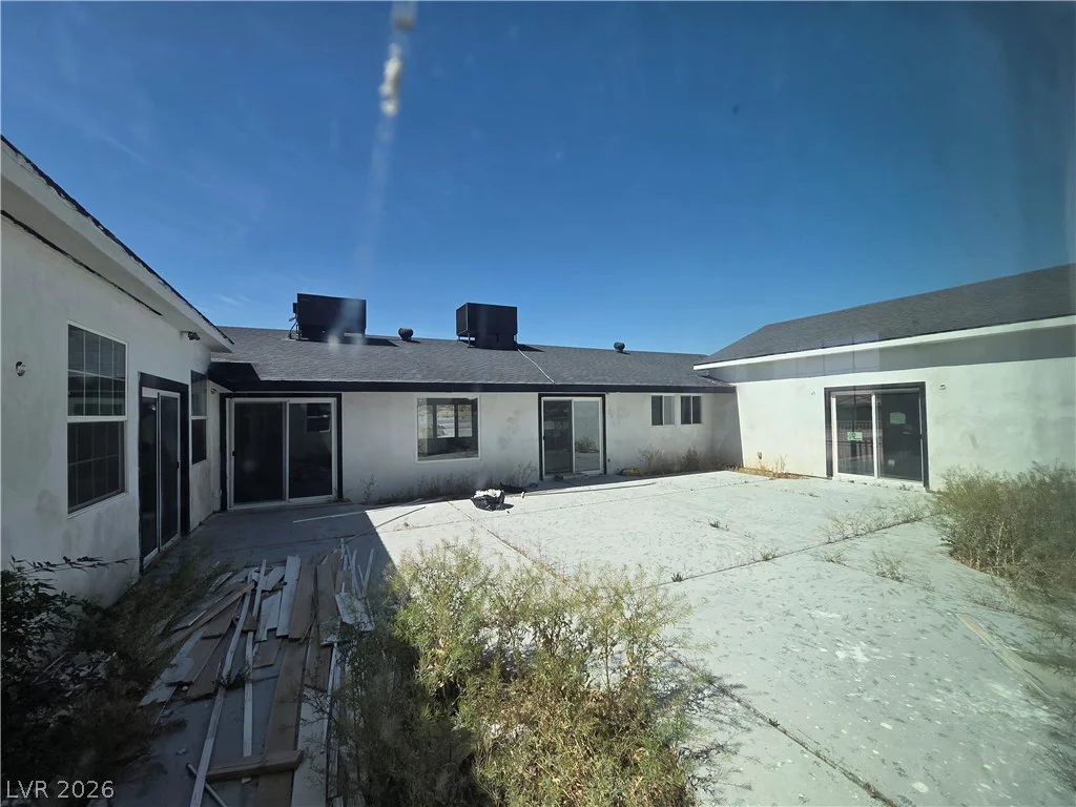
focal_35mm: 13
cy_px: 404
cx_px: 538
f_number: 2.2
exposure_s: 1/2140
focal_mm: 2.2
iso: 50
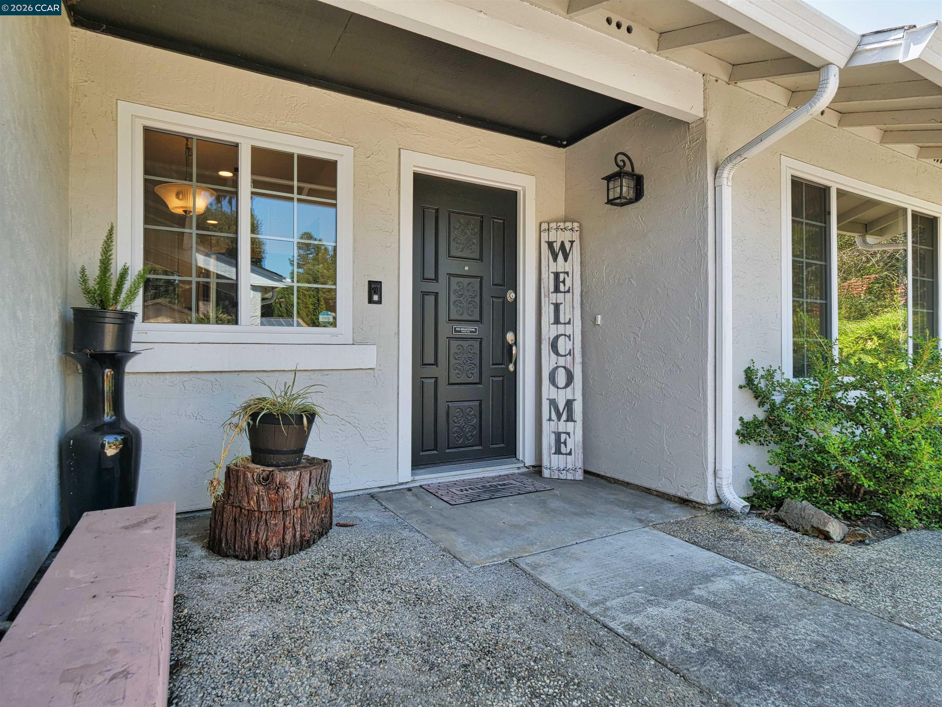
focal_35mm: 18
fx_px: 490
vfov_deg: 71.6
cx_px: 471
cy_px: 354
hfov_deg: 87.8
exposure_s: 1/125
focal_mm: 9
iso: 160
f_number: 4.5
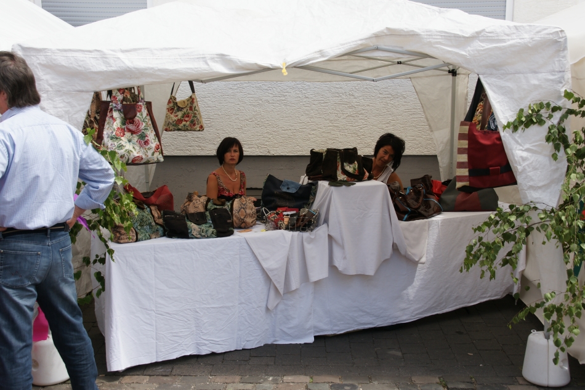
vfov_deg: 31.9
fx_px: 682
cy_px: 195
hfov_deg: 46.4
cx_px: 292
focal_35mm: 42
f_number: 8
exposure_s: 1/320
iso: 200
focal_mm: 28
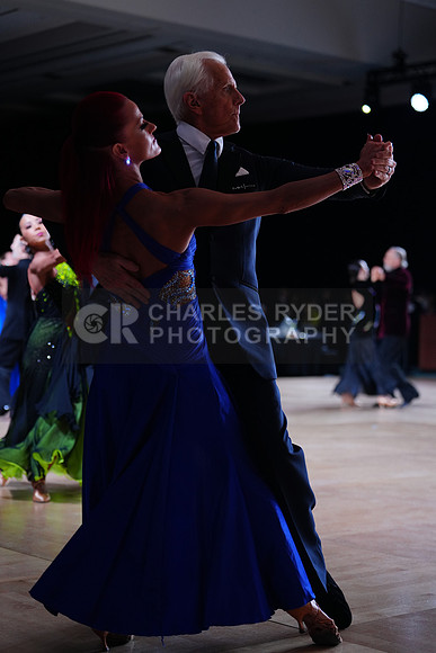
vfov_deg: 28.8
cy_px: 326
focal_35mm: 70
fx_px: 1271
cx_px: 218
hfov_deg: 19.5
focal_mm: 70
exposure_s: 1/500
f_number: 2.8
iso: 800
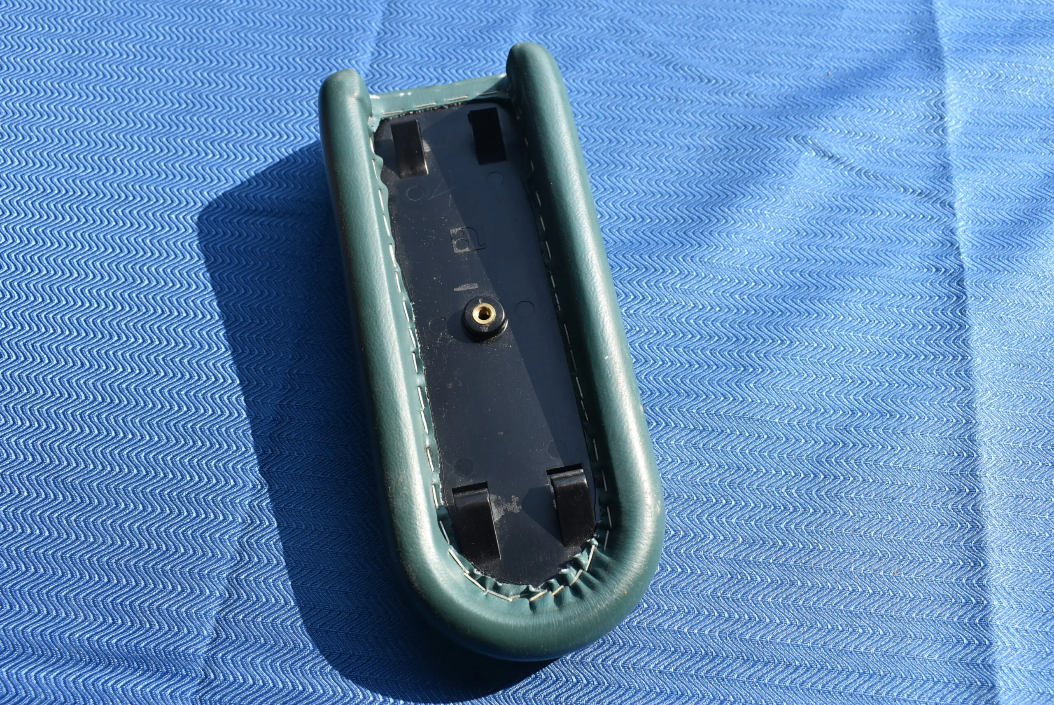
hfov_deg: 57.2
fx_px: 967
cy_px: 352
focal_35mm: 33
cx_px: 527
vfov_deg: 40.0
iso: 200
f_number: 7.1
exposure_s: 1/400
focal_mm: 22
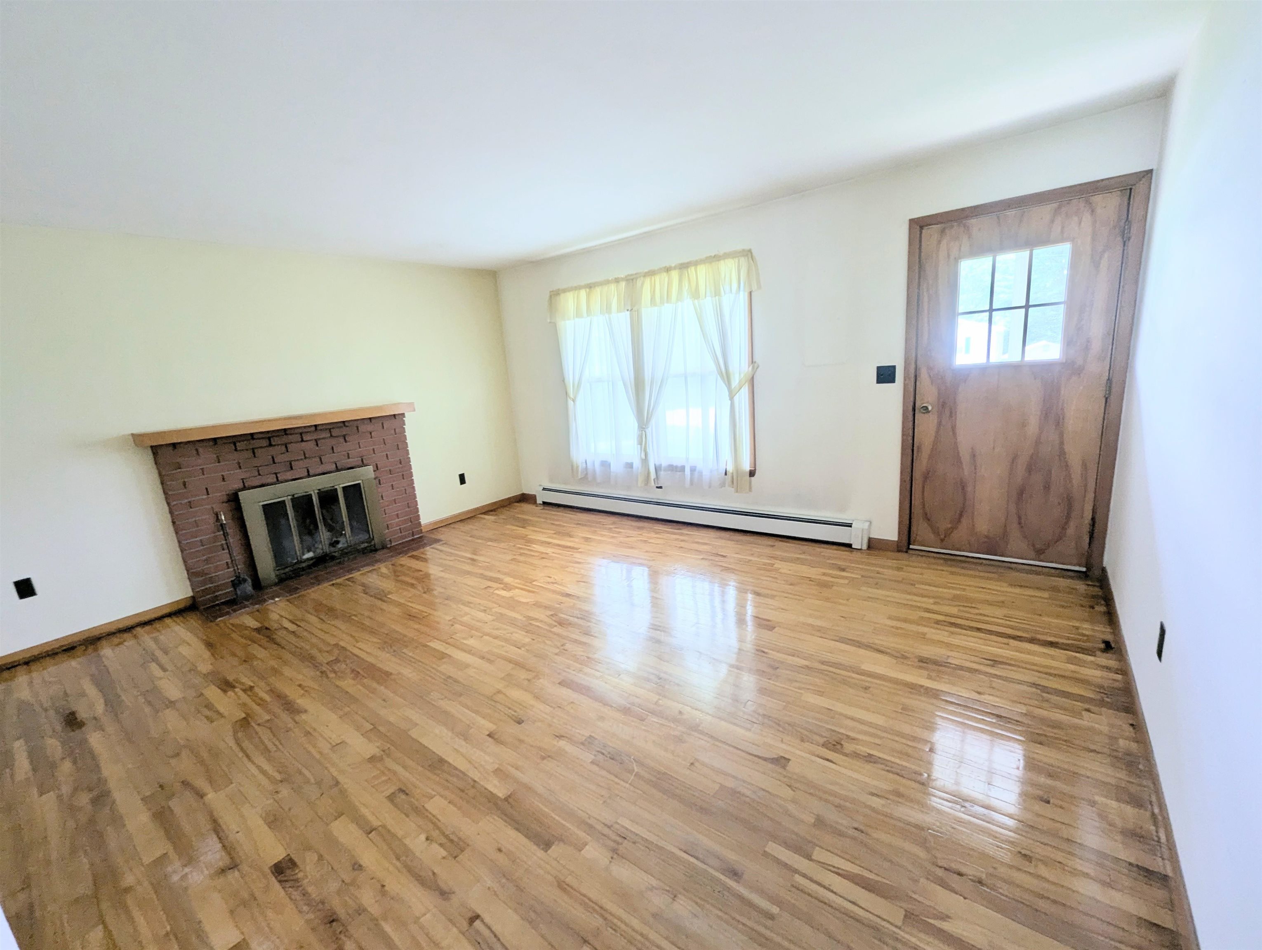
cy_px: 475
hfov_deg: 106.1
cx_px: 631
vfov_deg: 90.1
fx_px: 475
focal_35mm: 13
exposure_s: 1/68.1
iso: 50
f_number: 2.2
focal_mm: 1.95
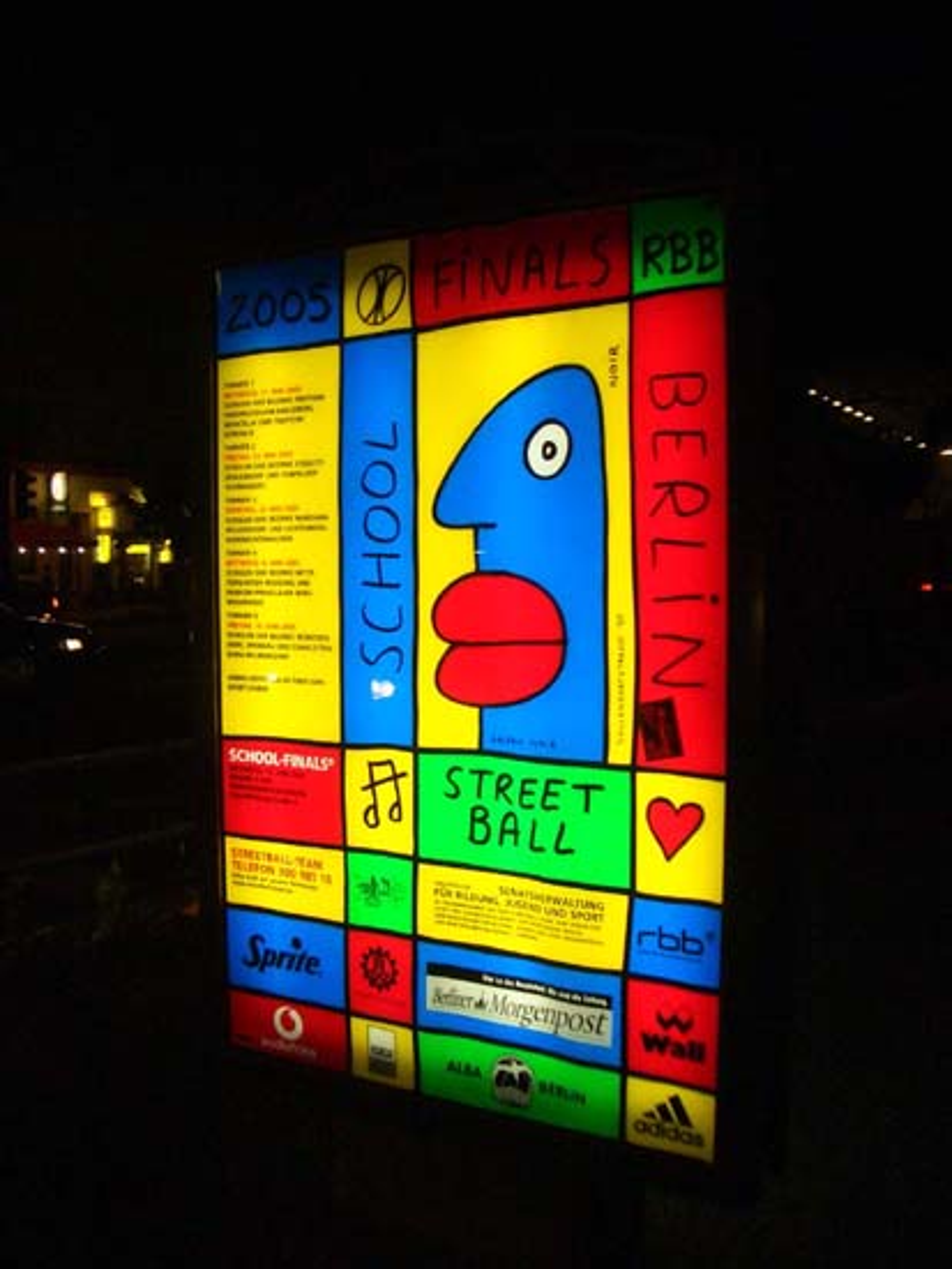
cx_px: 476
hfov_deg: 40.7
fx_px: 1282
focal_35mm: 35
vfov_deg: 52.6
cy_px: 634
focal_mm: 5.8
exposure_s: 1/100
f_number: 2.6
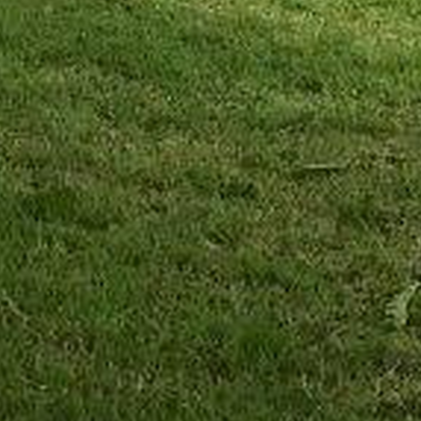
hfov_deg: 9.6
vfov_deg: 9.0
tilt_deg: +6.5
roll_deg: -1.1
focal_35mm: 177
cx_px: -215
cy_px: -556
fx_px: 2435
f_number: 1.8
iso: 20
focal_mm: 3.99
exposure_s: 1/2398
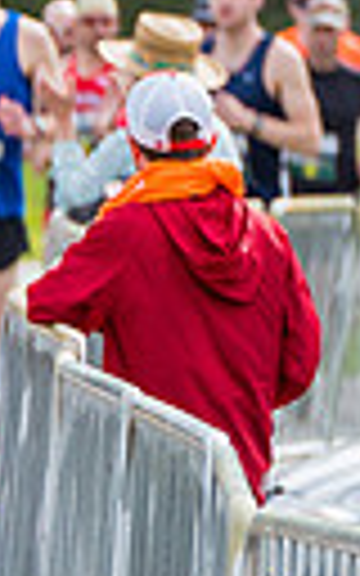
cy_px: 322
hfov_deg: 1.4
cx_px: -922
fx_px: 14646
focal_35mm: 933
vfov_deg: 2.3
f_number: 4.5
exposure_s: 1/3200
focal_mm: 200
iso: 400
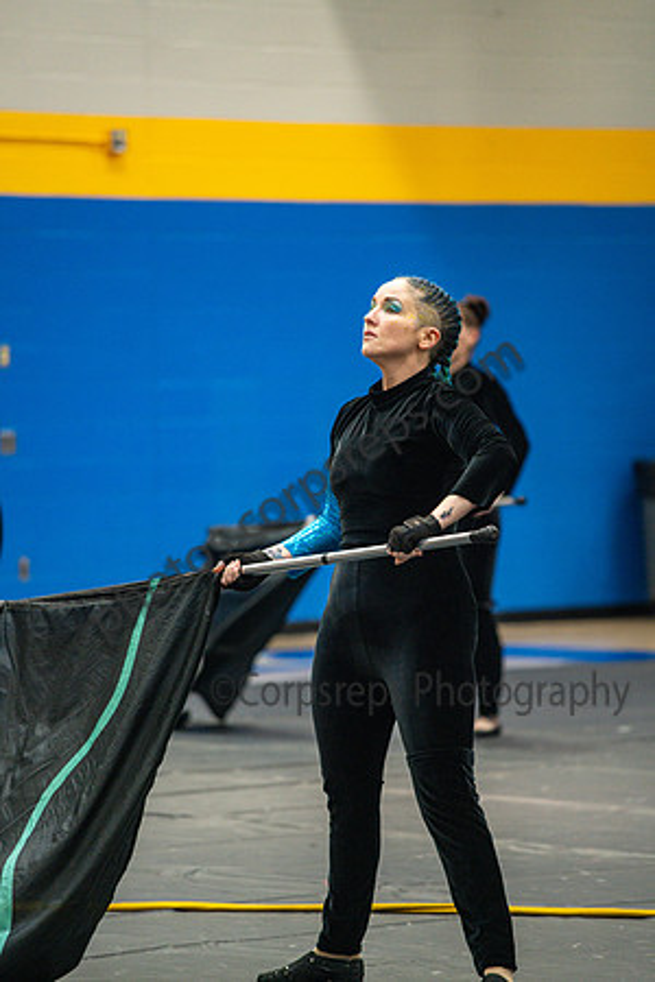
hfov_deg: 6.9
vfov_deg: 10.3
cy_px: 491
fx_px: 5458
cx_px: 328
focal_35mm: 200
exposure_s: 1/500
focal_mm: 200
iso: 5000
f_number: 4
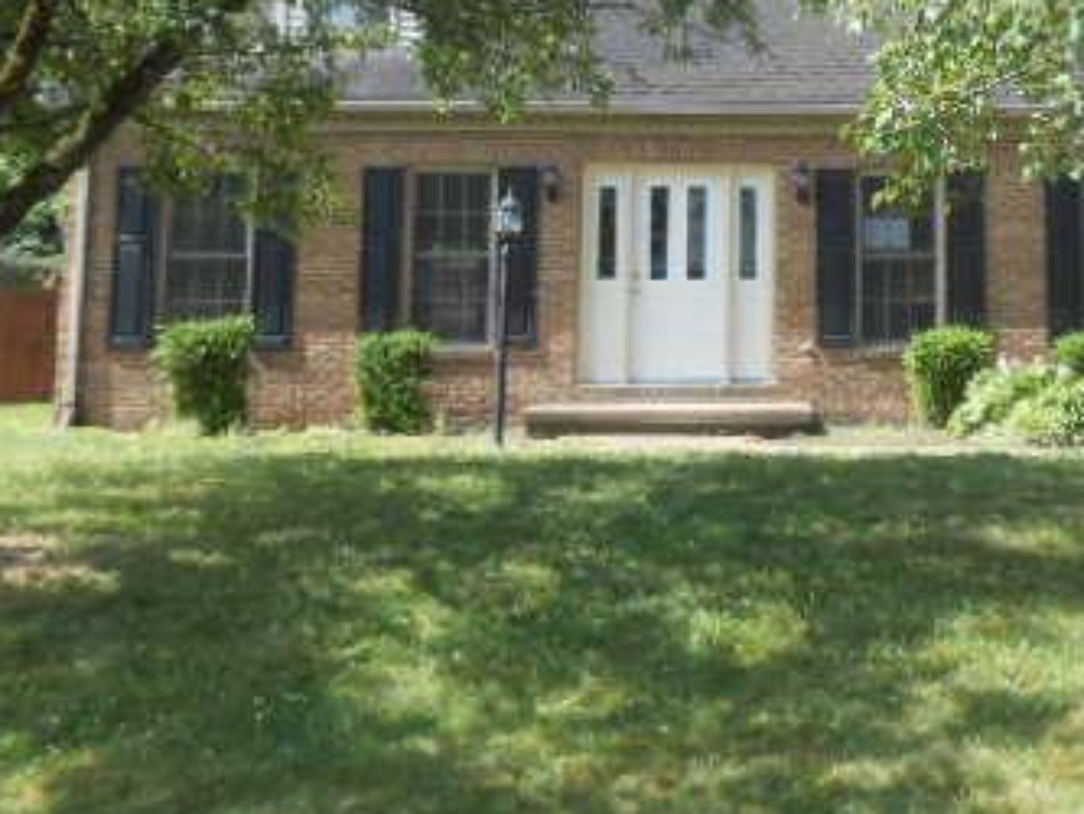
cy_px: 124
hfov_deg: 36.6
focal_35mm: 50
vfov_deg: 28.3
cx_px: 902
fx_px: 1566
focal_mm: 4.6
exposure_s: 1/250
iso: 80
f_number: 3.5
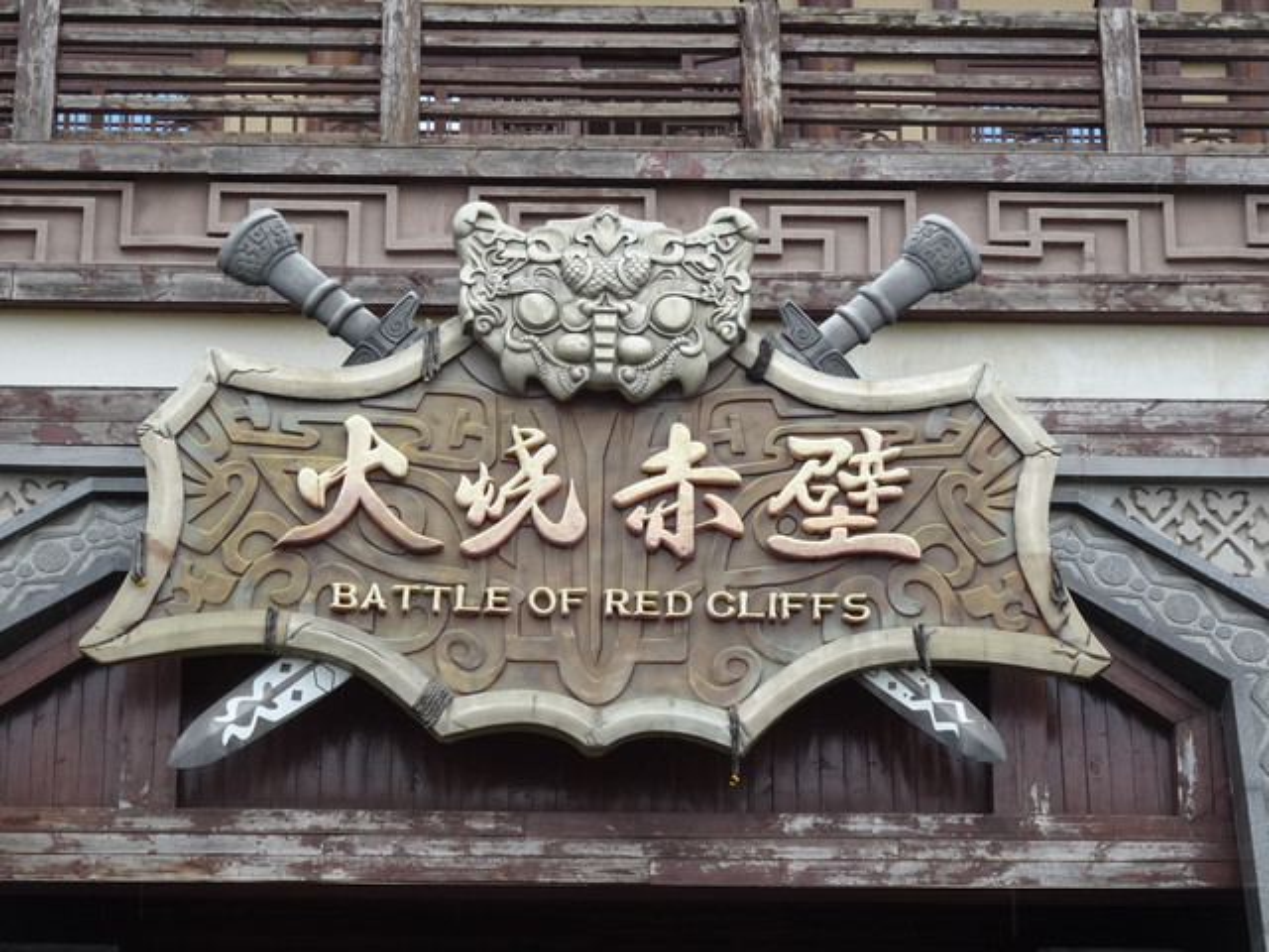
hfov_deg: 22.3
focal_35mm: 88
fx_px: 3226
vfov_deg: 16.8
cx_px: 634
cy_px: 476
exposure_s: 1/100
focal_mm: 13.86
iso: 200
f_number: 5
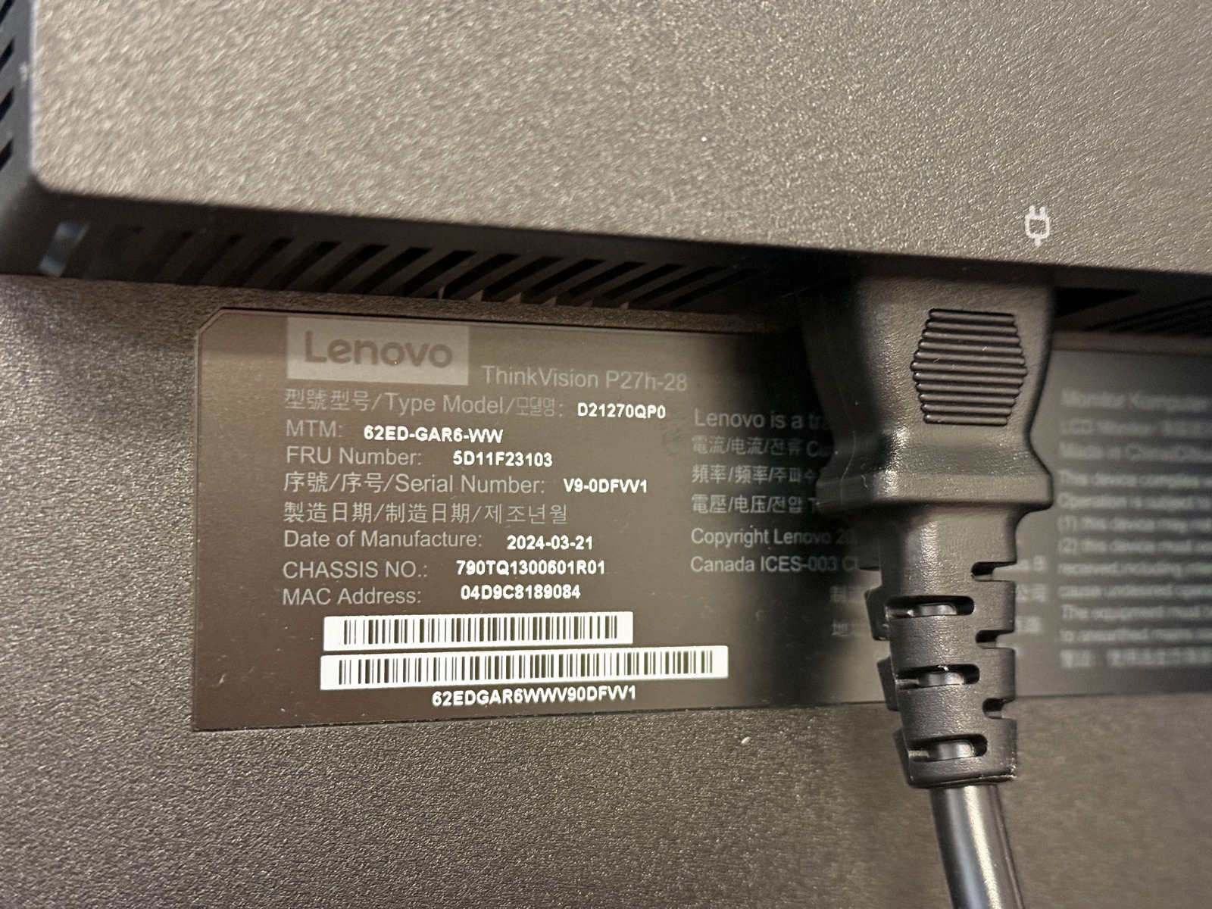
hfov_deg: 39.7
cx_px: 606
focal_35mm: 48
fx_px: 1681
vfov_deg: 30.3
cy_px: 454
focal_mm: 6.76
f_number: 1.78
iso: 500
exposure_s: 1/33
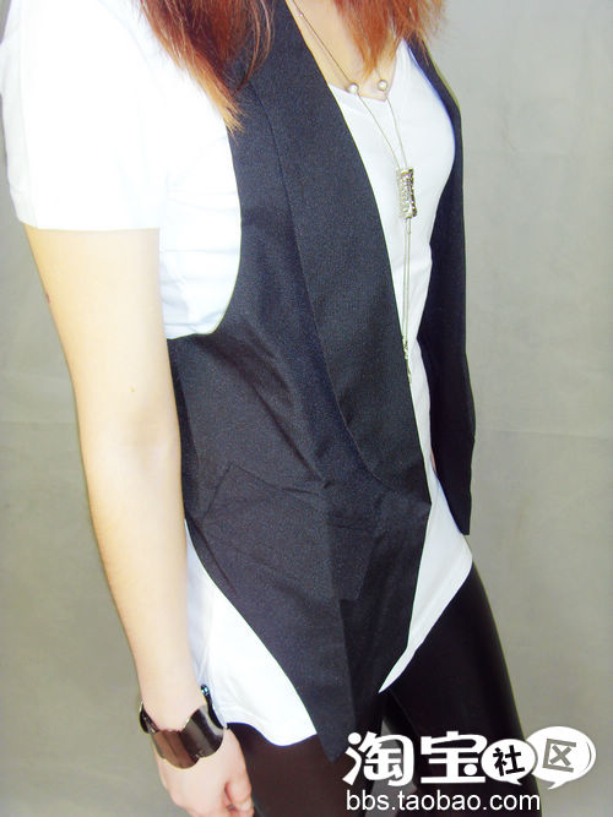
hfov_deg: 36.8
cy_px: 408
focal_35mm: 39
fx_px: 921
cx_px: 306
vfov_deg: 47.9
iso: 100
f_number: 3.5
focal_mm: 6.6
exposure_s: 1/45
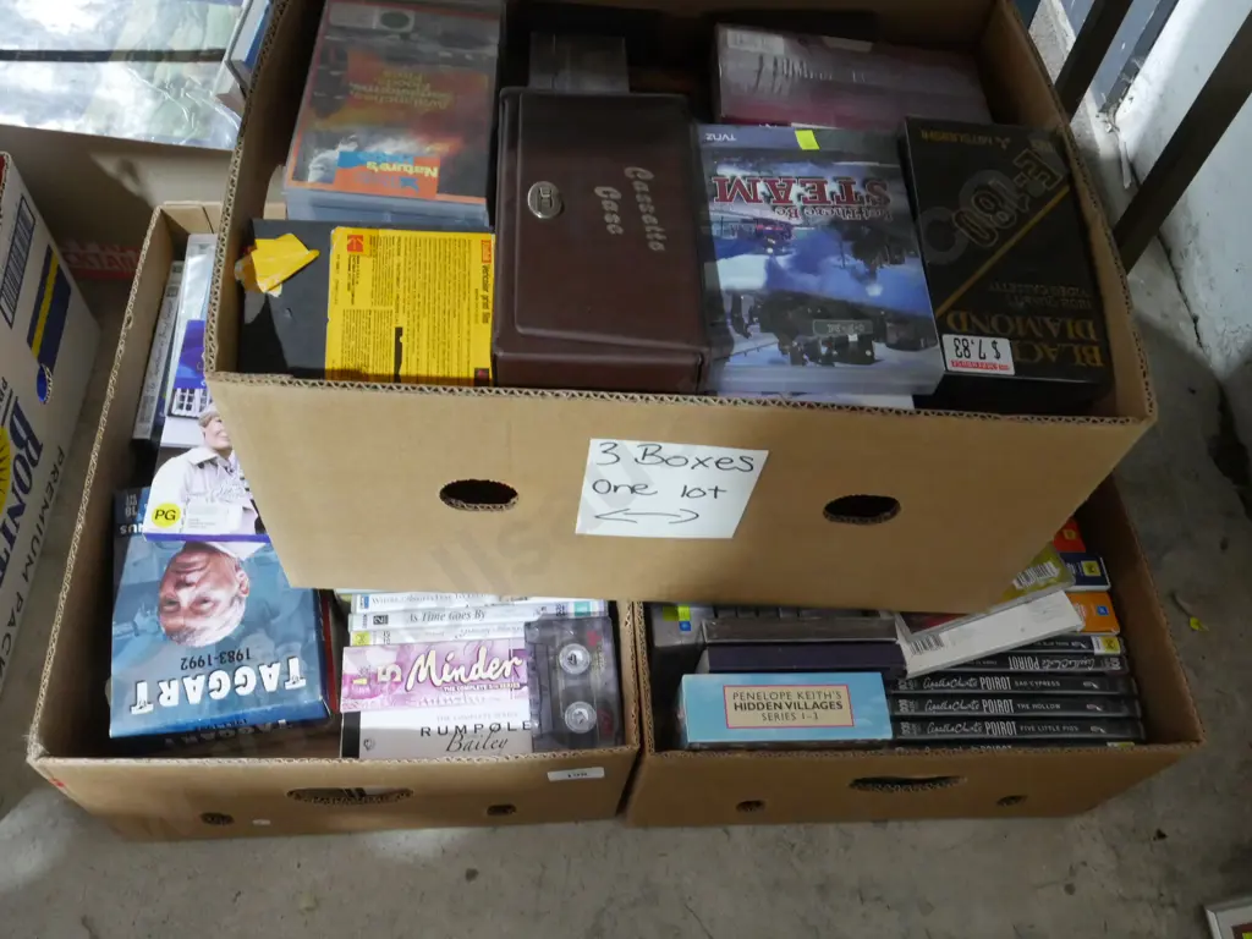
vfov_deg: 49.7
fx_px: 1013
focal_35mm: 28
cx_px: 626
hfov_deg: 63.4
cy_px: 470
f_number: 7.1
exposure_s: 1/30
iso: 3200
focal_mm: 14
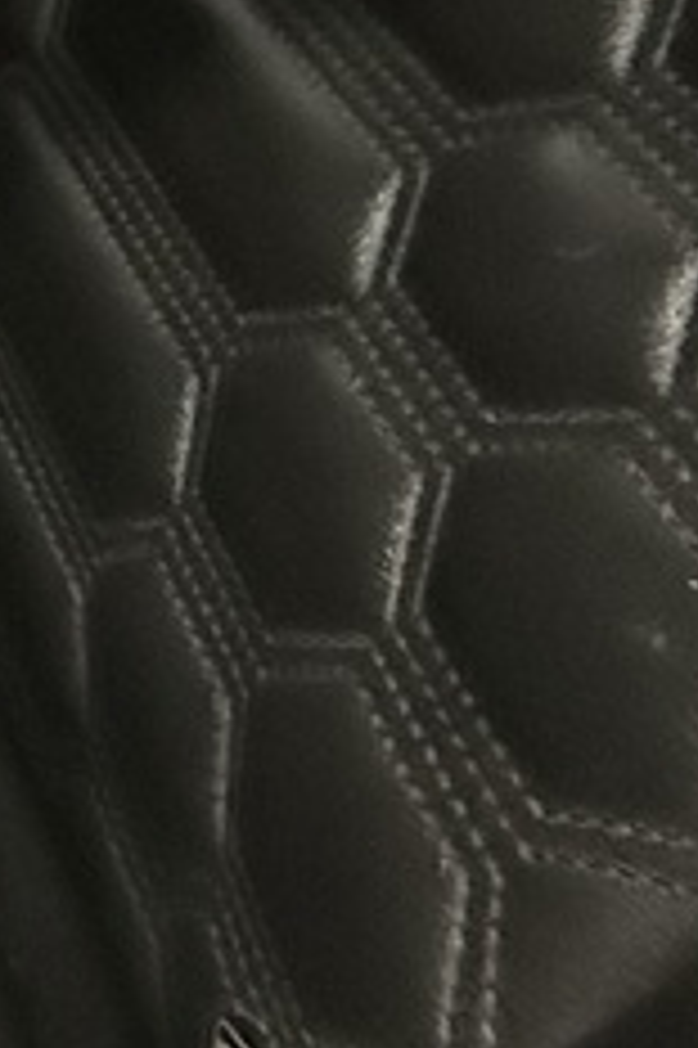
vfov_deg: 22.9
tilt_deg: -13.9
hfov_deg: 11.7
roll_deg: -0.5
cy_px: -670
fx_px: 1864
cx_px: -1360
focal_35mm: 64
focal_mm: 2.22
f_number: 2.2
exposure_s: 1/32
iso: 1600
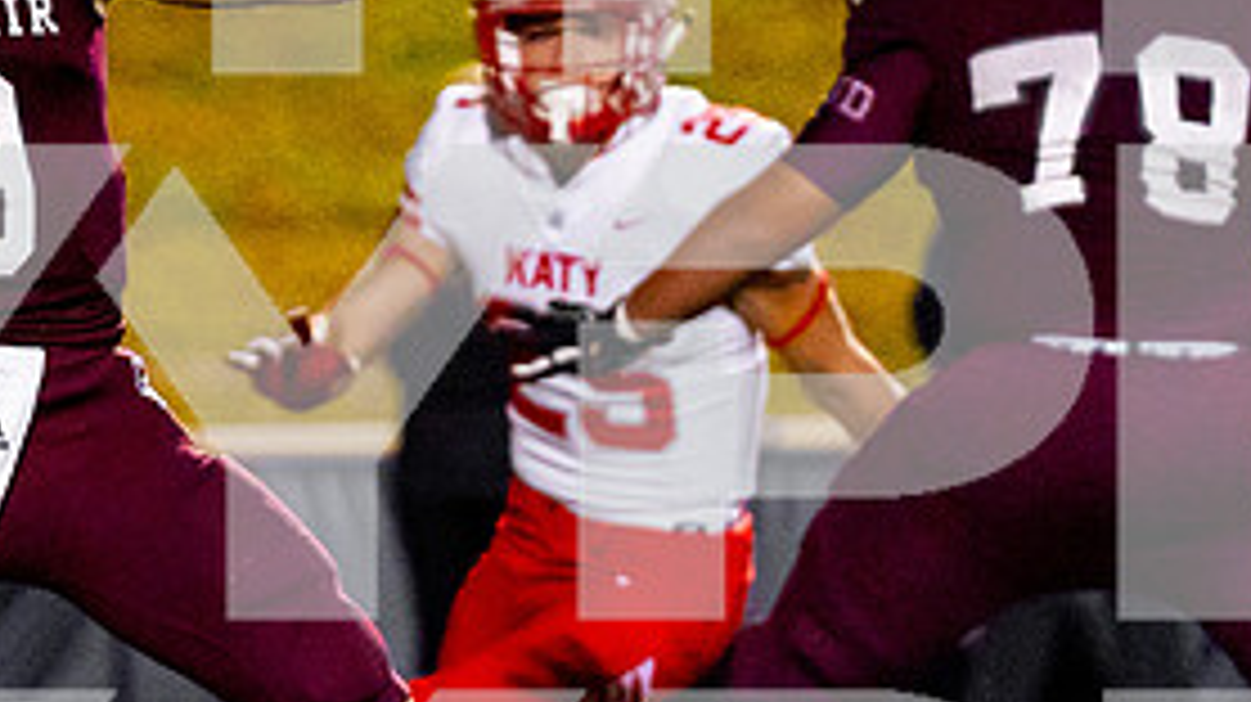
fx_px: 27550
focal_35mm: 831
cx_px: -175
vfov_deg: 1.5
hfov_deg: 2.6
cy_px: 299
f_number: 2.8
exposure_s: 1/1000
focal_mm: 200
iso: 2000
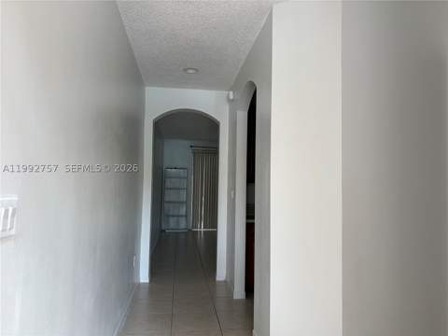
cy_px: 168
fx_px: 336
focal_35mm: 26
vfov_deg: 53.1
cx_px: 224
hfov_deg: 67.3
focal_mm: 5.96
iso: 40
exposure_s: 1/121
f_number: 1.6
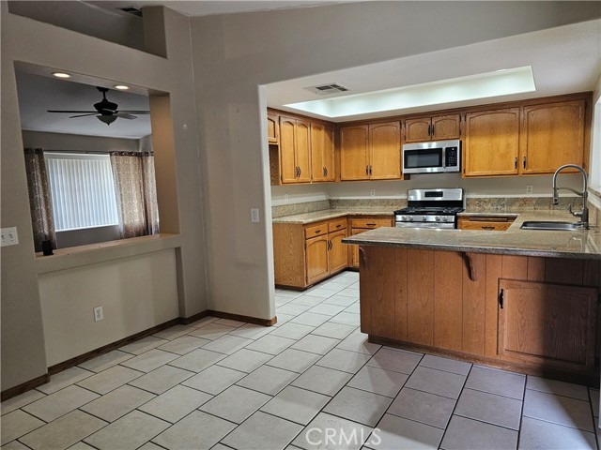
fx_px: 399
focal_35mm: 23
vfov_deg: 58.9
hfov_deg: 73.9
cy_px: 225
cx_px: 300
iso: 500
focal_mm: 6.3
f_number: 1.7
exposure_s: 1/120
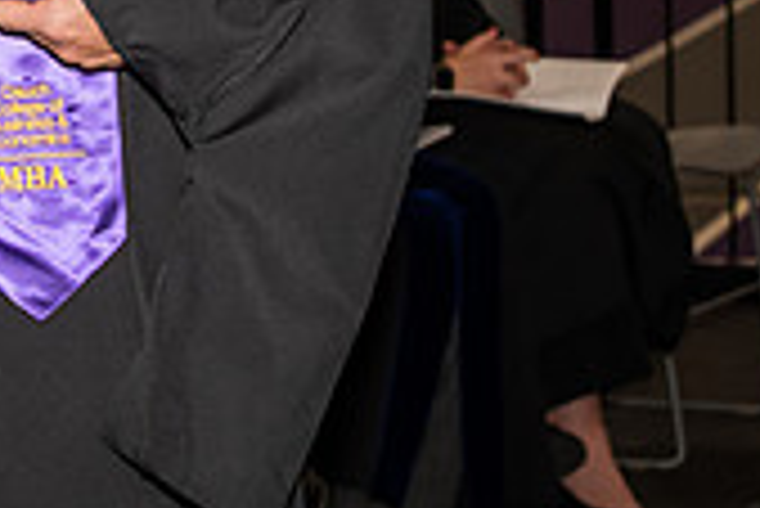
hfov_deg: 8.4
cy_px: -312
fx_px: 5071
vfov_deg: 5.7
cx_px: -315
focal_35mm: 240
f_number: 5.6
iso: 1000
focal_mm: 70
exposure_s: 1/200
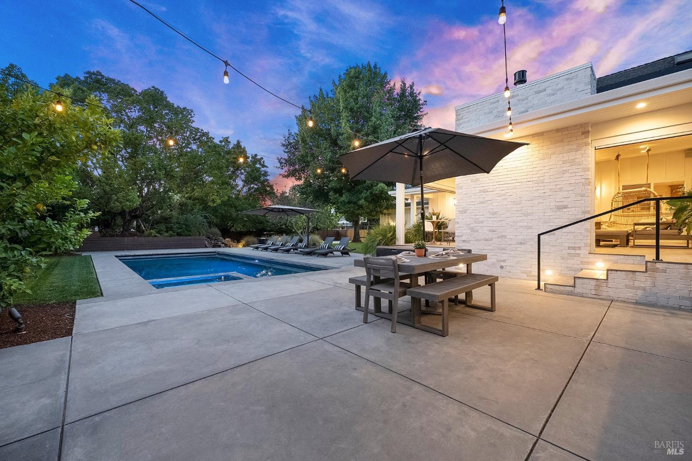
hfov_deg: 104.3
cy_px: 230
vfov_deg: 81.2
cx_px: 346
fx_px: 269
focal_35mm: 14
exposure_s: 1/1.67
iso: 6400
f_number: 6.3
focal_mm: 14
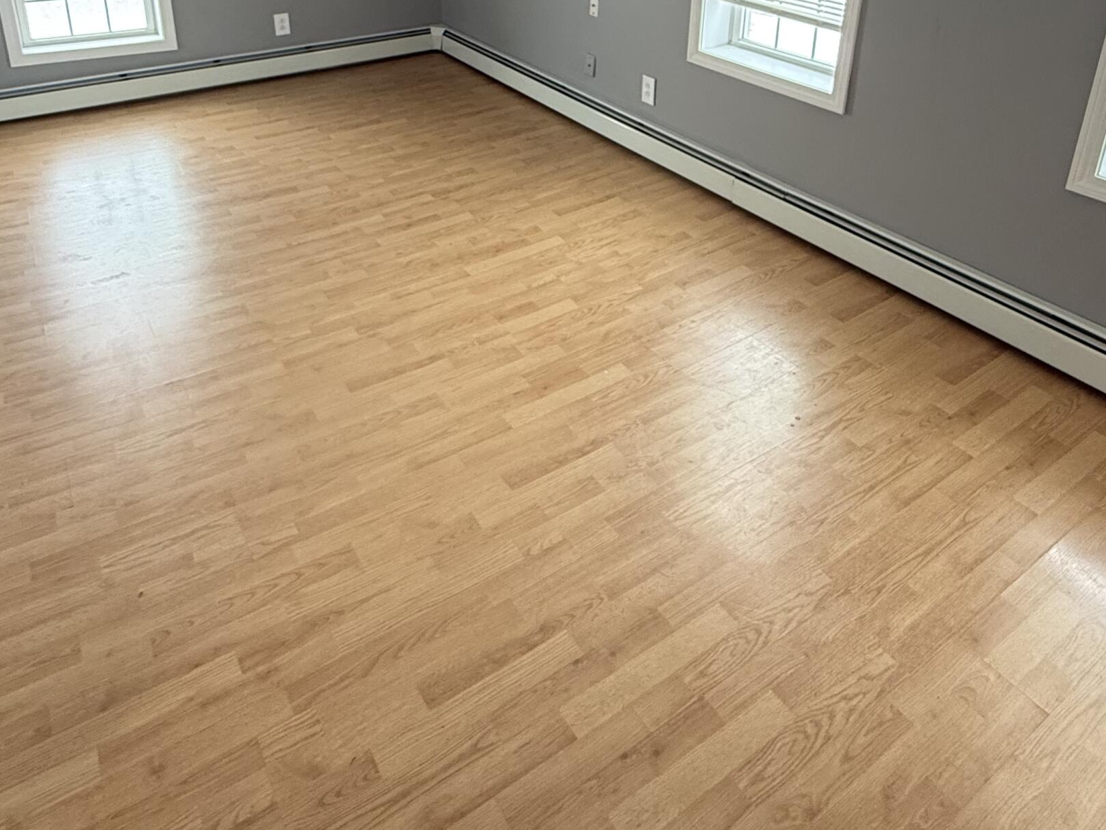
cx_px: 544
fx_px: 831
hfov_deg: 67.3
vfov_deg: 48.7
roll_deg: -1.6
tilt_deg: -20.0
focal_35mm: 26
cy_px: 119
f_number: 2.2
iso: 400
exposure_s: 1/60
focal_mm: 2.22
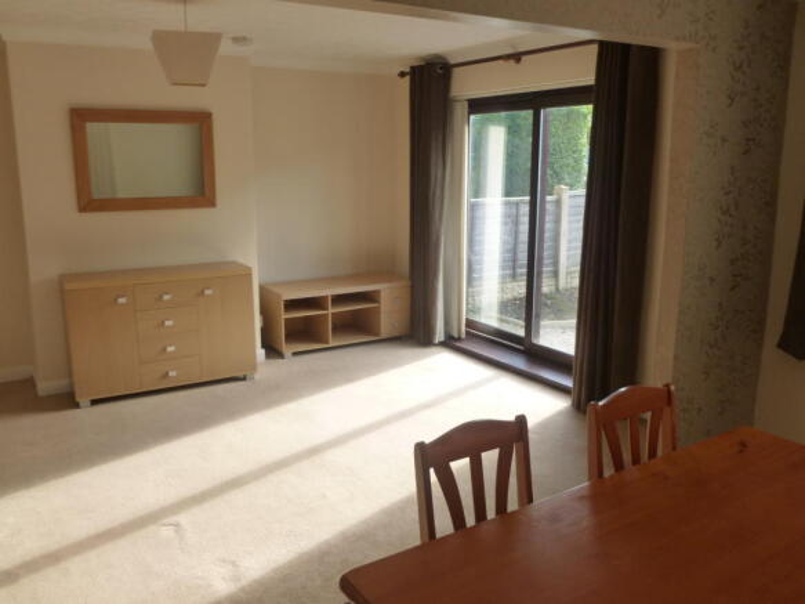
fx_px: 651
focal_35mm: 28
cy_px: 302
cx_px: 402
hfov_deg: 63.5
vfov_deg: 49.7
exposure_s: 1/60
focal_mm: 5
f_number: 3.3
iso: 160
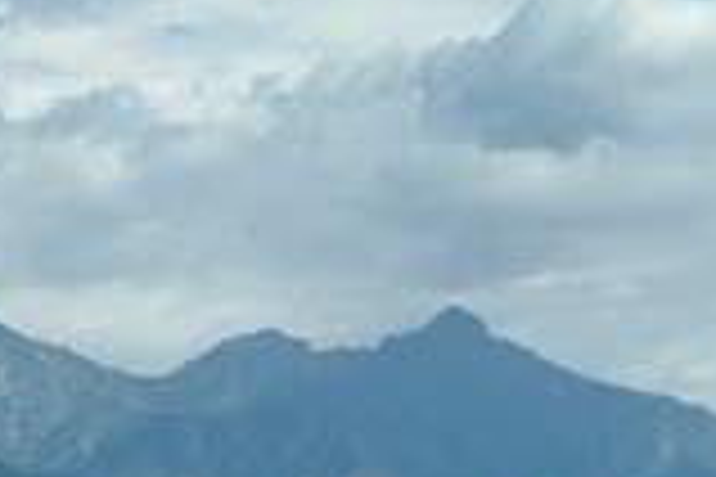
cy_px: 673
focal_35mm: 311
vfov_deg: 4.4
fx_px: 6185
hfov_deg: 6.6
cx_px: 162
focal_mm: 70
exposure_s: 1/500
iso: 200
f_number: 9.5
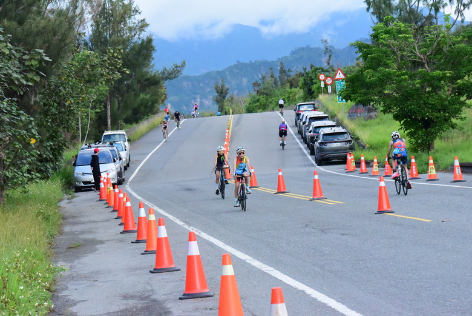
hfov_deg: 15.2
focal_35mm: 135
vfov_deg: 10.2
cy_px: 158
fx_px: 1771
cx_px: 236
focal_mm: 135
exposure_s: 1/2500
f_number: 13
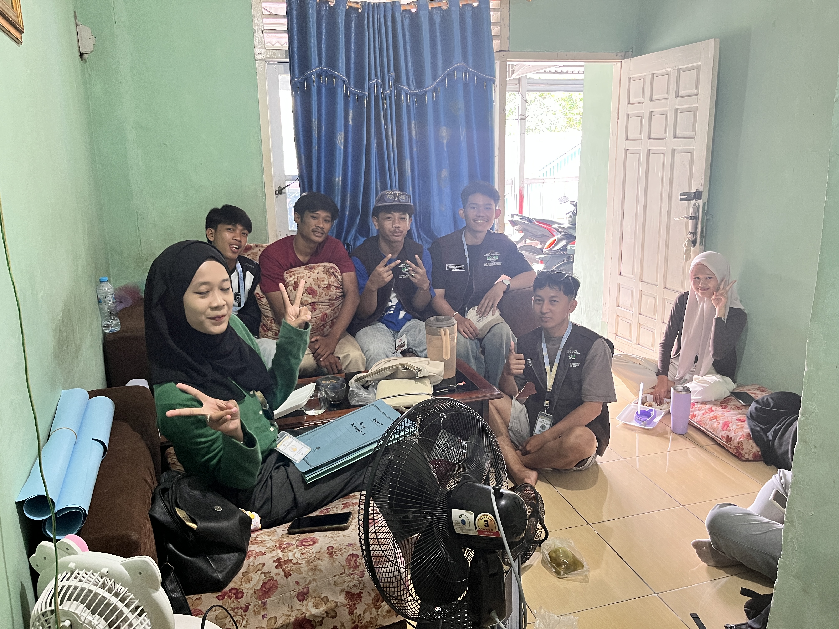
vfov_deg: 53.1
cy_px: 314
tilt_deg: -12.9
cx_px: 420
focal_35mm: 26
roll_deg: +1.9
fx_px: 630
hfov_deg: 67.3
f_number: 1.6
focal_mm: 5.1
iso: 320
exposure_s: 1/50
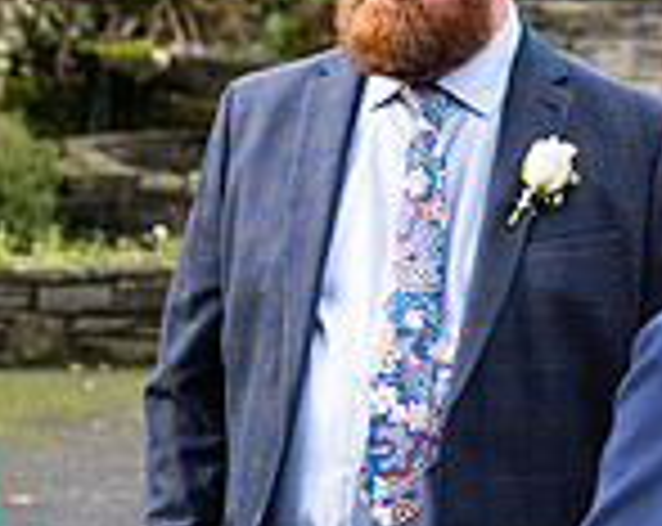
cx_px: 432
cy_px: 227
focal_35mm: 193
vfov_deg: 8.0
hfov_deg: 10.0
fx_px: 3774
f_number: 3.5
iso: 200
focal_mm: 52
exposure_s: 1/320
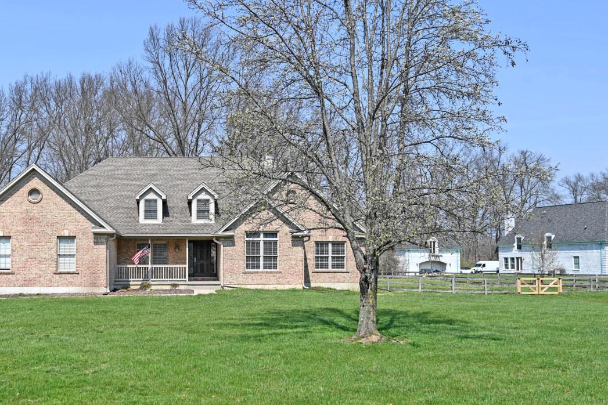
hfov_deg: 44.6
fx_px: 726
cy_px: 243
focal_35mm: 43
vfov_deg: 31.1
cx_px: 190
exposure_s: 1/400
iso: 100
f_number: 7.1
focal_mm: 30
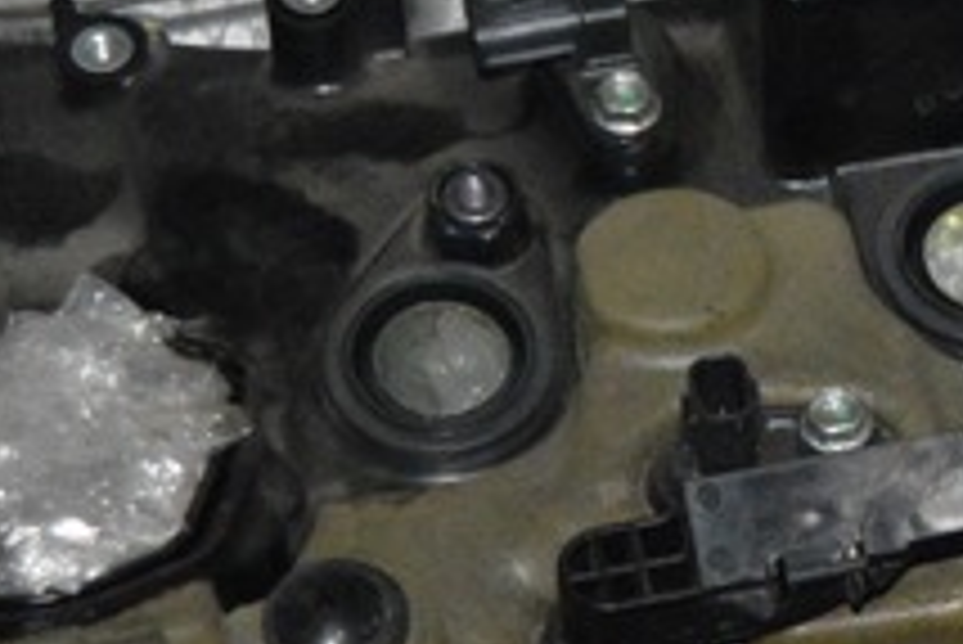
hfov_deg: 9.5
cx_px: 909
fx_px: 5755
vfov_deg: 6.4
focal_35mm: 215
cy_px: 759
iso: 3200
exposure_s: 1/60
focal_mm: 30
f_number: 4.2
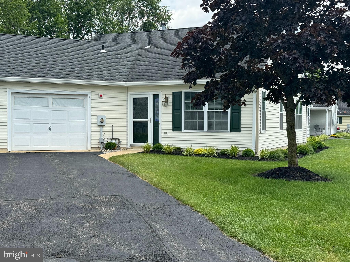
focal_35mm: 48
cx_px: 175
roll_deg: -0.5
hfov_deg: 39.7
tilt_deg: -3.2
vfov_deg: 30.3
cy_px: 131
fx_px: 485
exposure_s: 1/2833
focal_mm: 6.76
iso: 64
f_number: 1.78
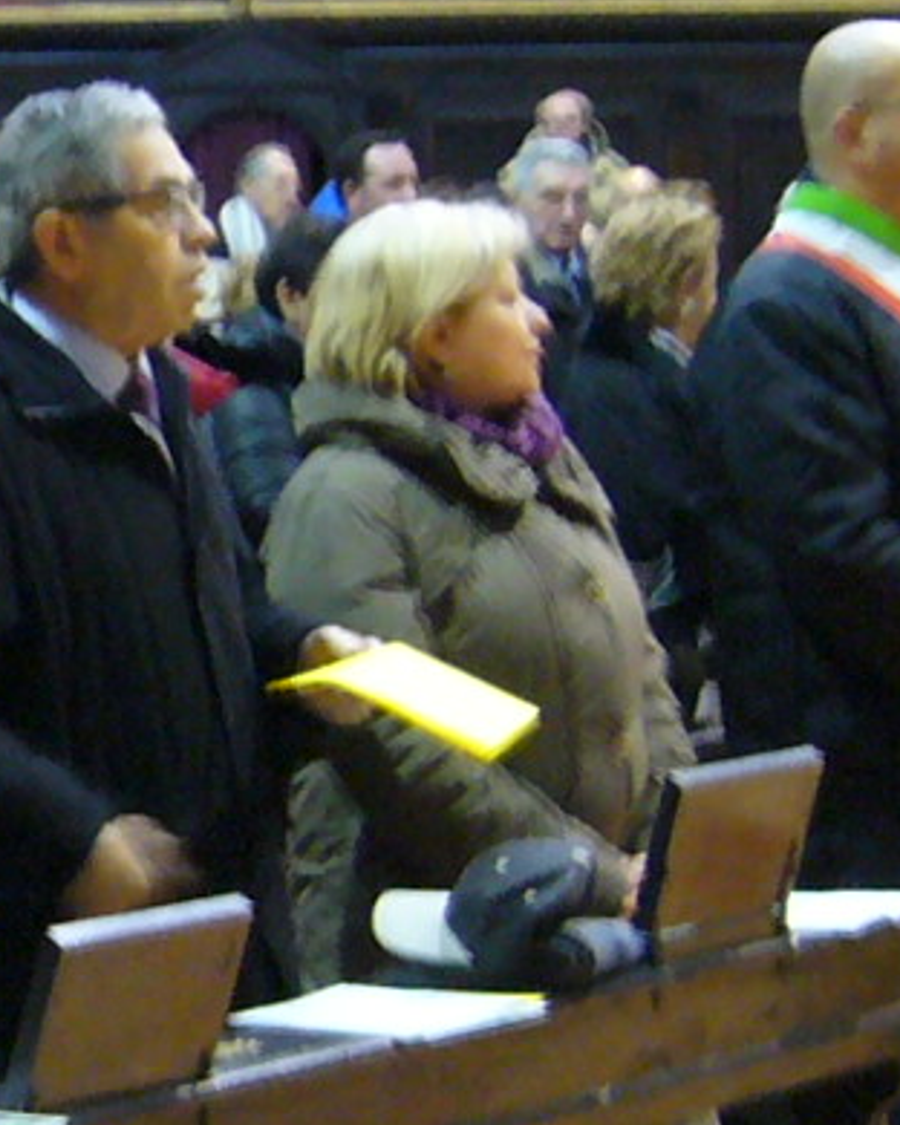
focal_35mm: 140
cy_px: 560
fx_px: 4661
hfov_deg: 10.8
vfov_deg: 13.8
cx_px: -271
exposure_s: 1/2
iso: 200
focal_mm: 5.8
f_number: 2.8
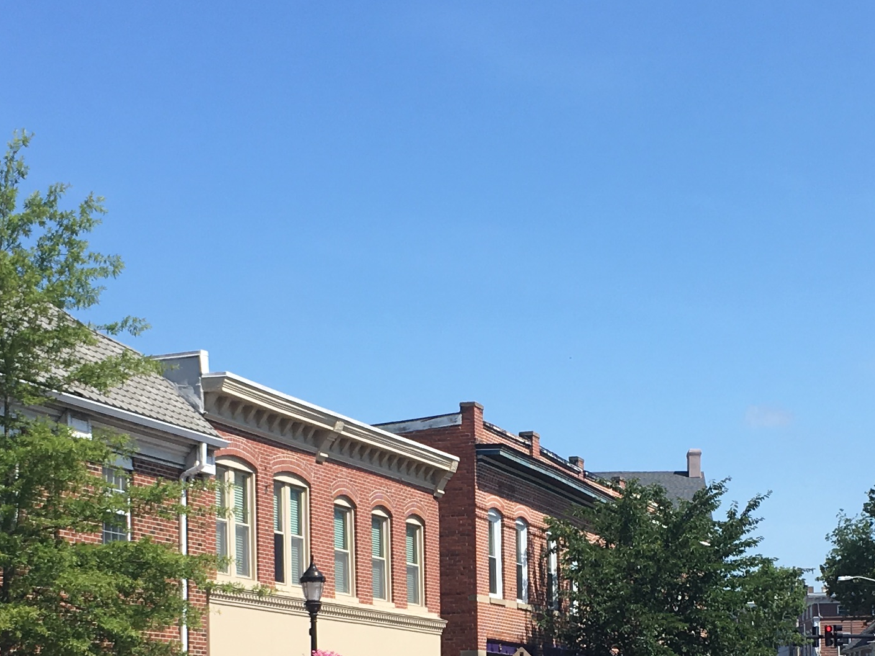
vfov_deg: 17.5
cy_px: 617
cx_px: 528
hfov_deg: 23.5
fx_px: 2098
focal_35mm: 83
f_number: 2.2
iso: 25
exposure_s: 1/1538
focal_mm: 4.15
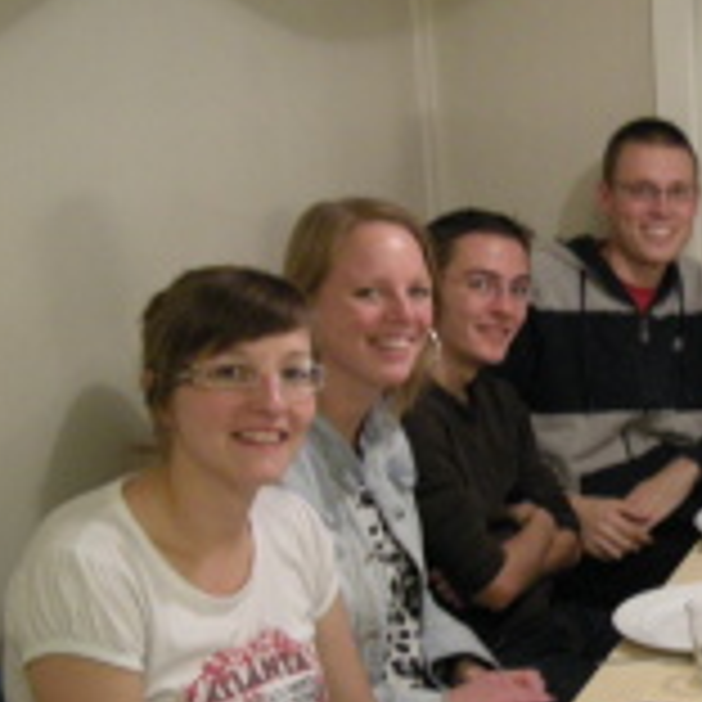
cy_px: 459
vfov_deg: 20.6
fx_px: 1927
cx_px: 873
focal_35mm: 84
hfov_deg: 19.3
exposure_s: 1/12.3
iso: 400
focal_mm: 7.9
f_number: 2.8
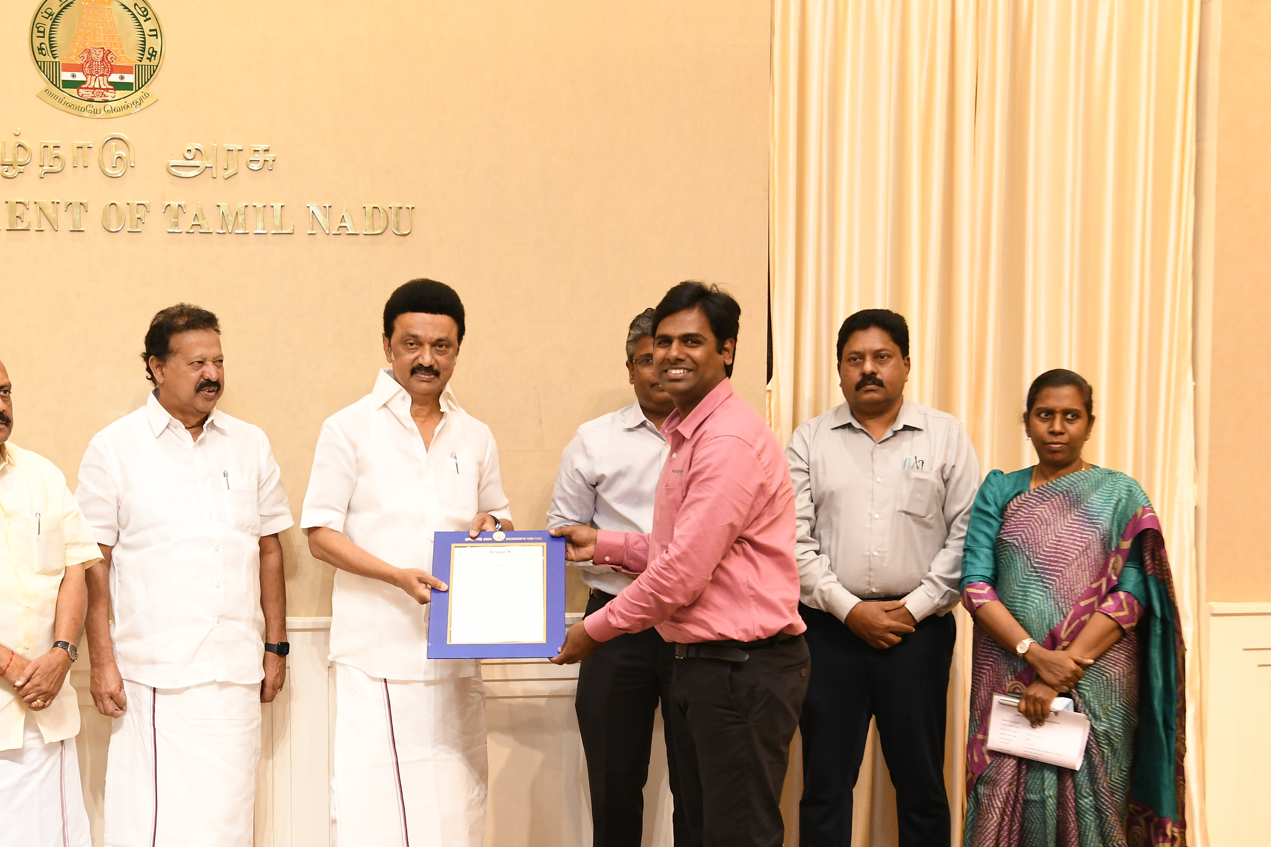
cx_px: 503
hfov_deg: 33.8
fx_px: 2083
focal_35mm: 59
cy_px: 563
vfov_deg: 22.9
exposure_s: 1/250
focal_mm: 30
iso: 1000
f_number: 4.5
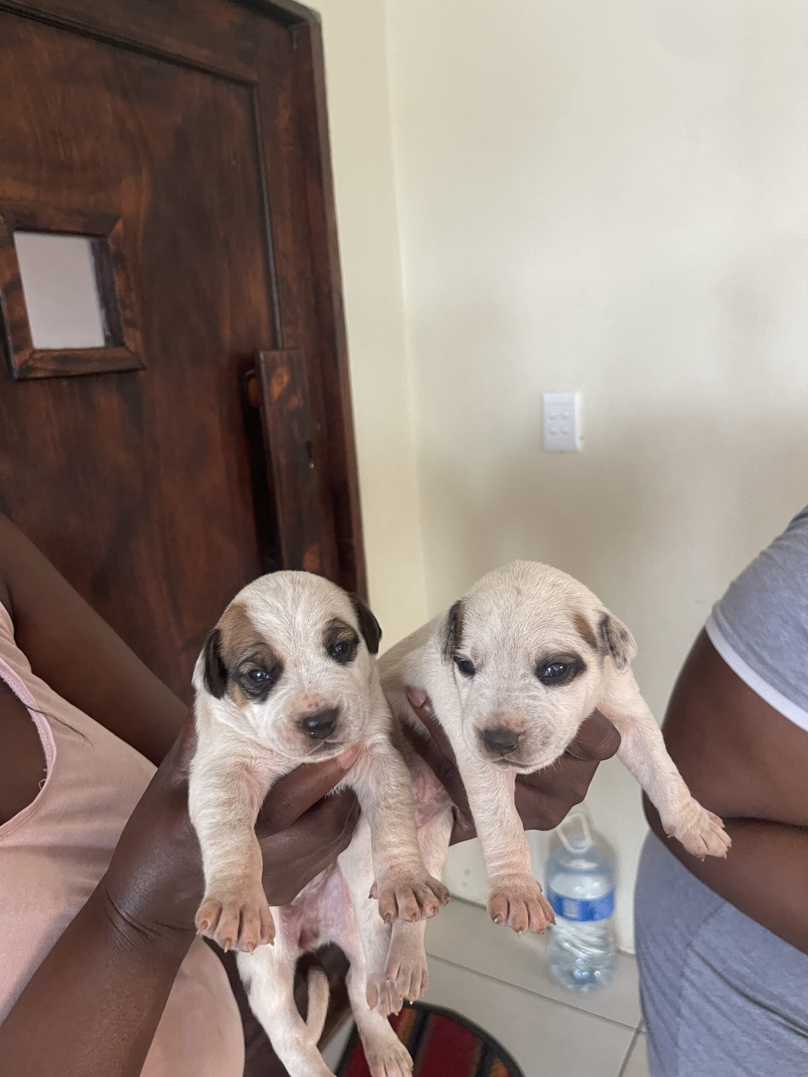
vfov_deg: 69.4
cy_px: 538
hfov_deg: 54.9
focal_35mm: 25
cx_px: 404
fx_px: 778
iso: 320
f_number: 1.6
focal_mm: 5.1
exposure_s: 1/60
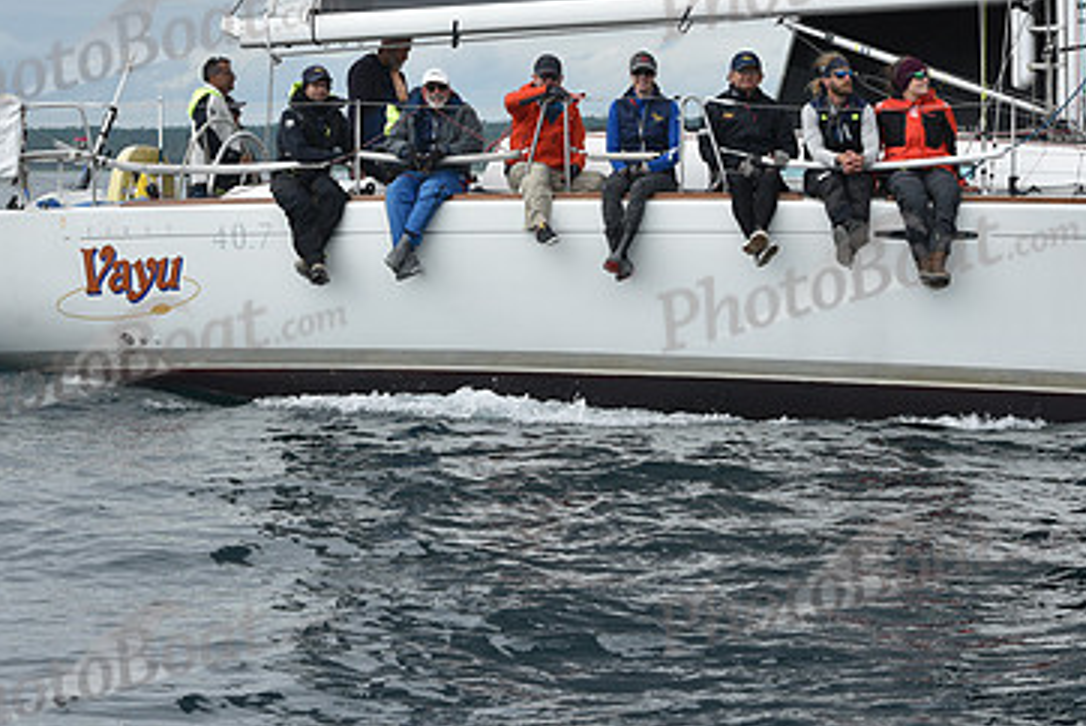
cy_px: 160
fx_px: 4347
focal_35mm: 144
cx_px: 504
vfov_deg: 9.5
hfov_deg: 14.2
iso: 250
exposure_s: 1/800
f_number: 9
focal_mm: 90
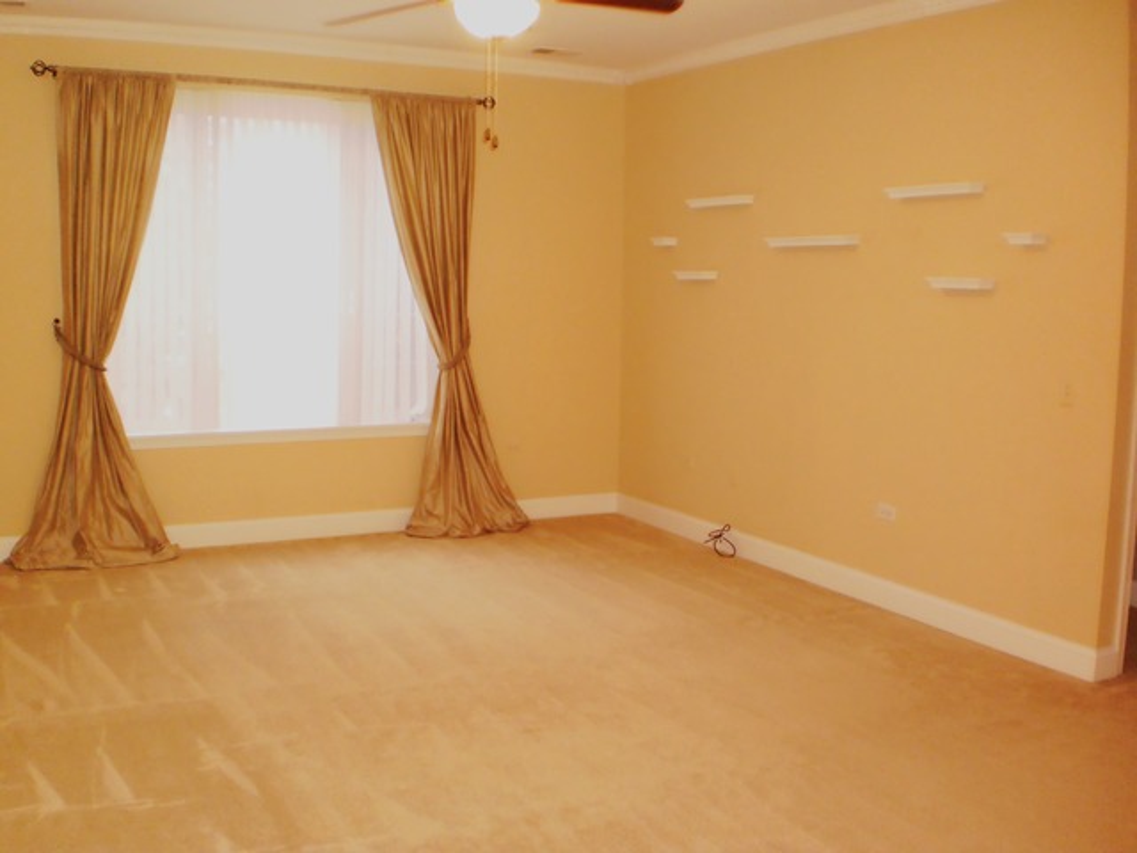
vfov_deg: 39.7
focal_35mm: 36
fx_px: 1182
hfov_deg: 51.4
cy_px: 426
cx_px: 568
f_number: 3.1
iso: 400
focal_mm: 6.3
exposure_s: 1/30
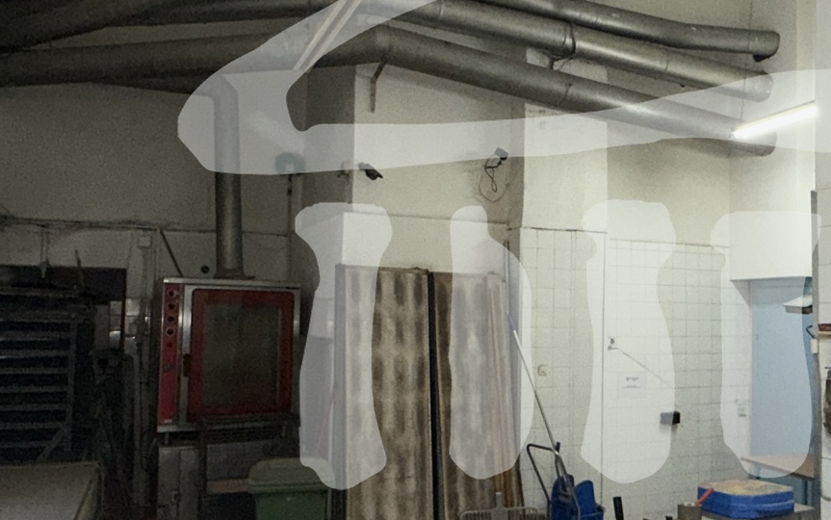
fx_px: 748
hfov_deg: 57.4
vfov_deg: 38.3
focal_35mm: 33
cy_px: 280
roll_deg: -0.9
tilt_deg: +3.5
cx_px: 518
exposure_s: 1/60
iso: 200
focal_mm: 2.22
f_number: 2.2
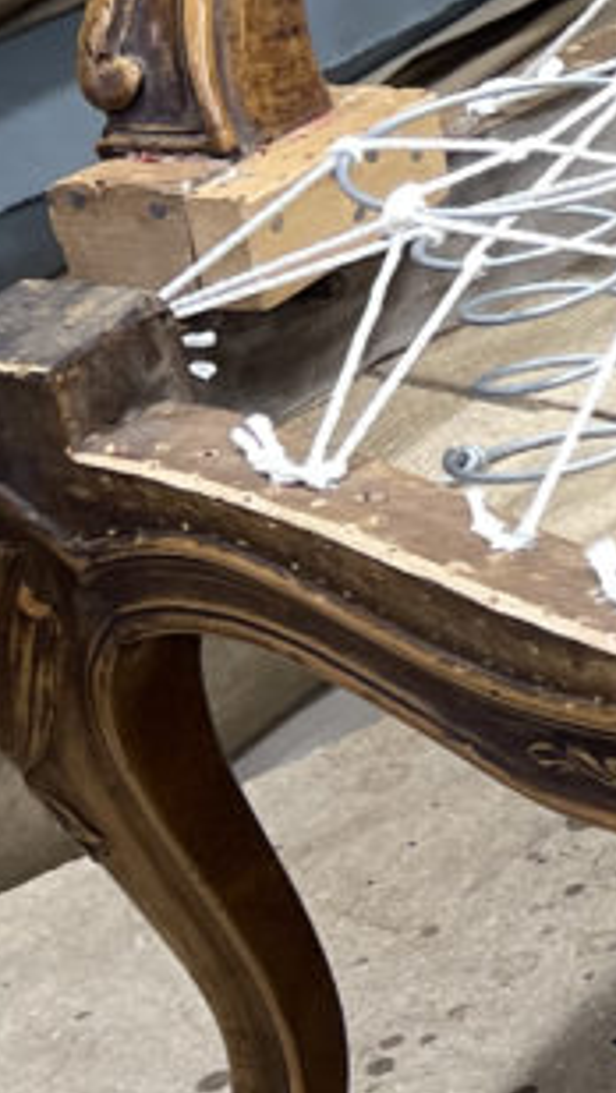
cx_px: 2167
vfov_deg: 17.3
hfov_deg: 7.9
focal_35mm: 121
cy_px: -11
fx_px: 3511
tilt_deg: -24.1
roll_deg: +1.4
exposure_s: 1/100
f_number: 1.6
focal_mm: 5.1
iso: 125
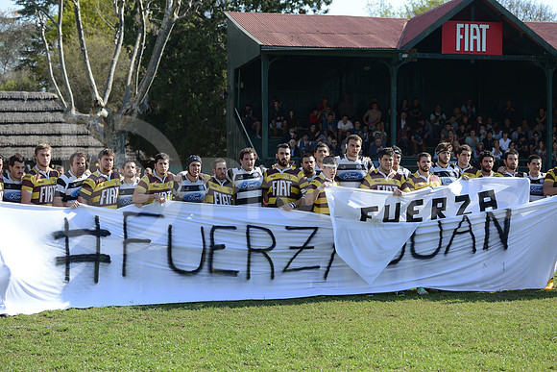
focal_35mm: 85
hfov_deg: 23.9
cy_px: 186
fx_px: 1315
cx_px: 278
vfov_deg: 16.1
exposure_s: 1/2000
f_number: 4
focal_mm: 85
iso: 400
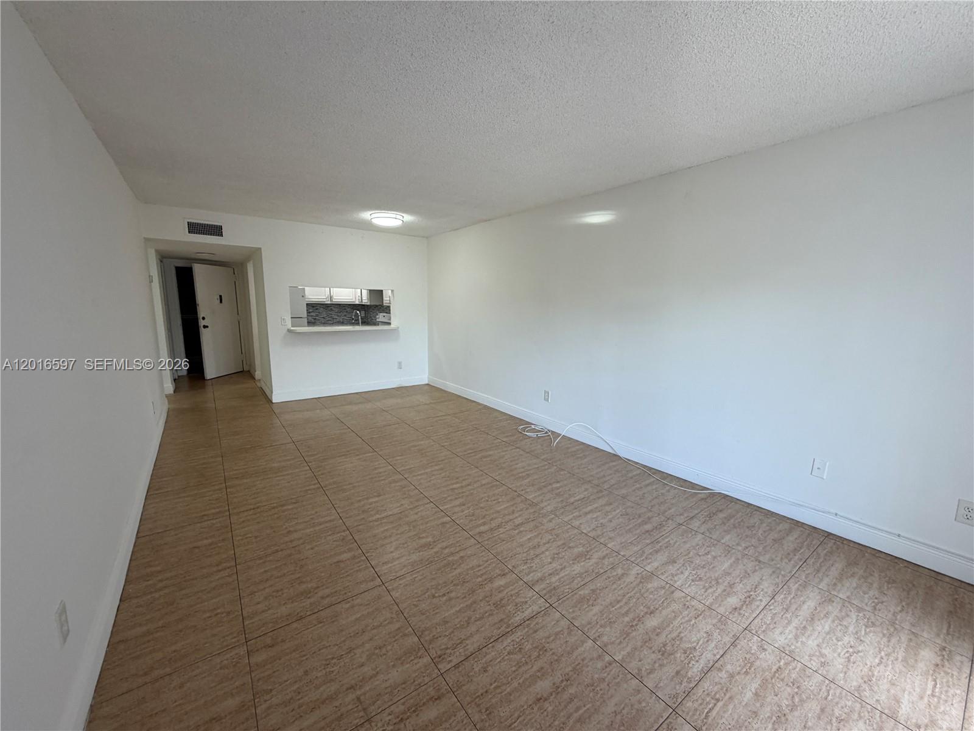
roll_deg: +0.1
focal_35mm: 14
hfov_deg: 102.1
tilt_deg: -6.8
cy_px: 366
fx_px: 394
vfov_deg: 85.7
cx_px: 487
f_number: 2.2
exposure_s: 1/120
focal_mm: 2.22
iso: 125
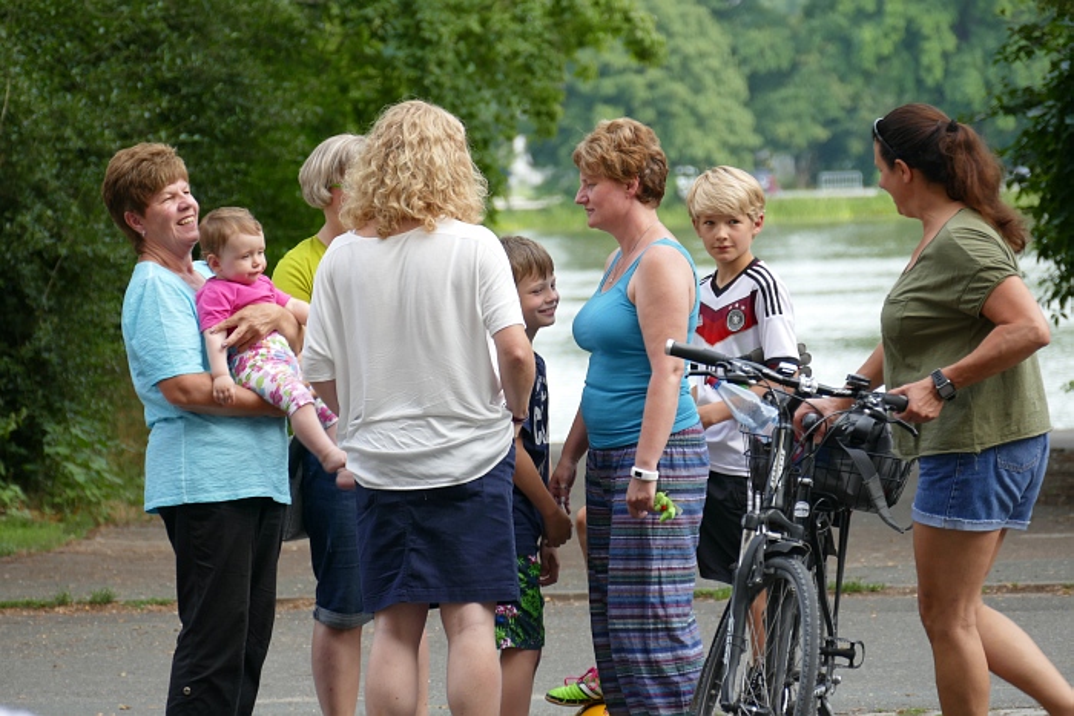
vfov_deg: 5.1
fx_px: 8026
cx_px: 537
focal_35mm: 269
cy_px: 358
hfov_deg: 7.7
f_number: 4
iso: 125
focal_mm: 98.25
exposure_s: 1/200
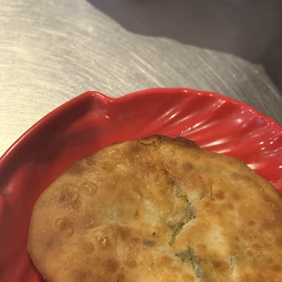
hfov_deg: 30.0
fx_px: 525
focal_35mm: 57
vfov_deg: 29.9
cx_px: 140
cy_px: 186
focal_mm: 6.76
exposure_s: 1/33
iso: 320
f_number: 1.78
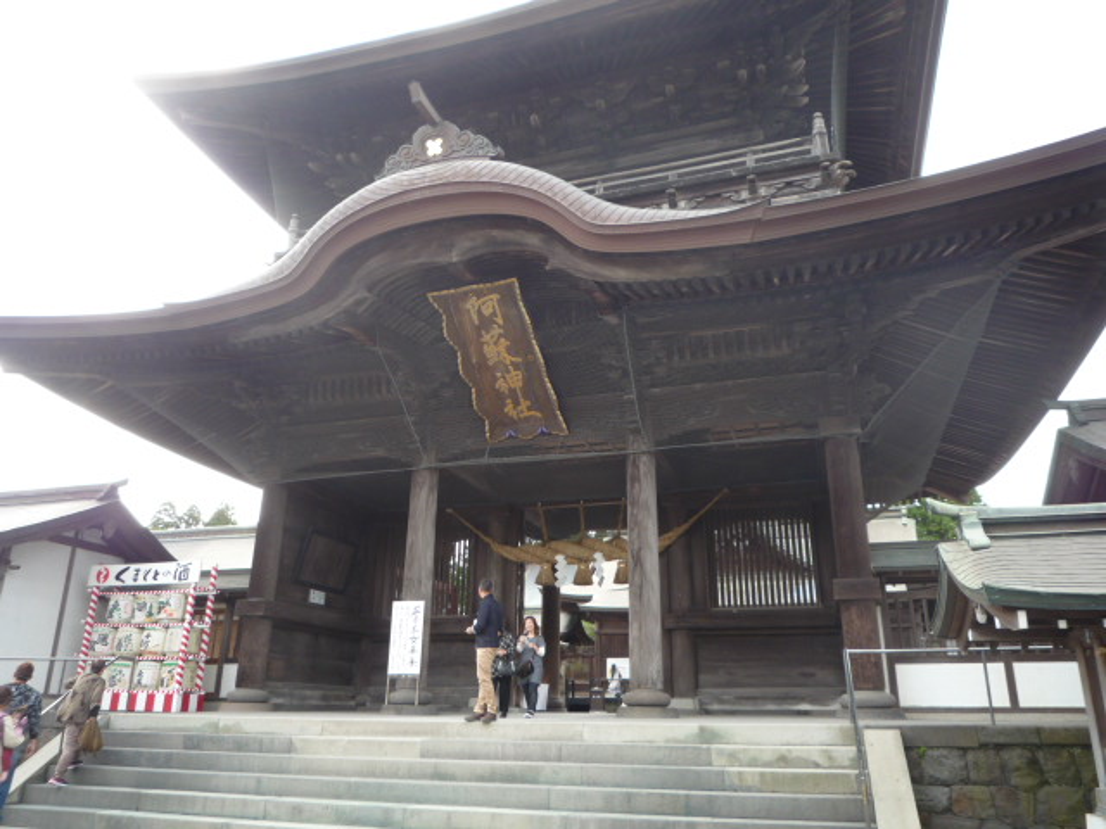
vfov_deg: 54.9
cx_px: 553
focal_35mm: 25
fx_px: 799
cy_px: 414
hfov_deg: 69.4
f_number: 2.8
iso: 100
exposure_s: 1/200
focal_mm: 4.4
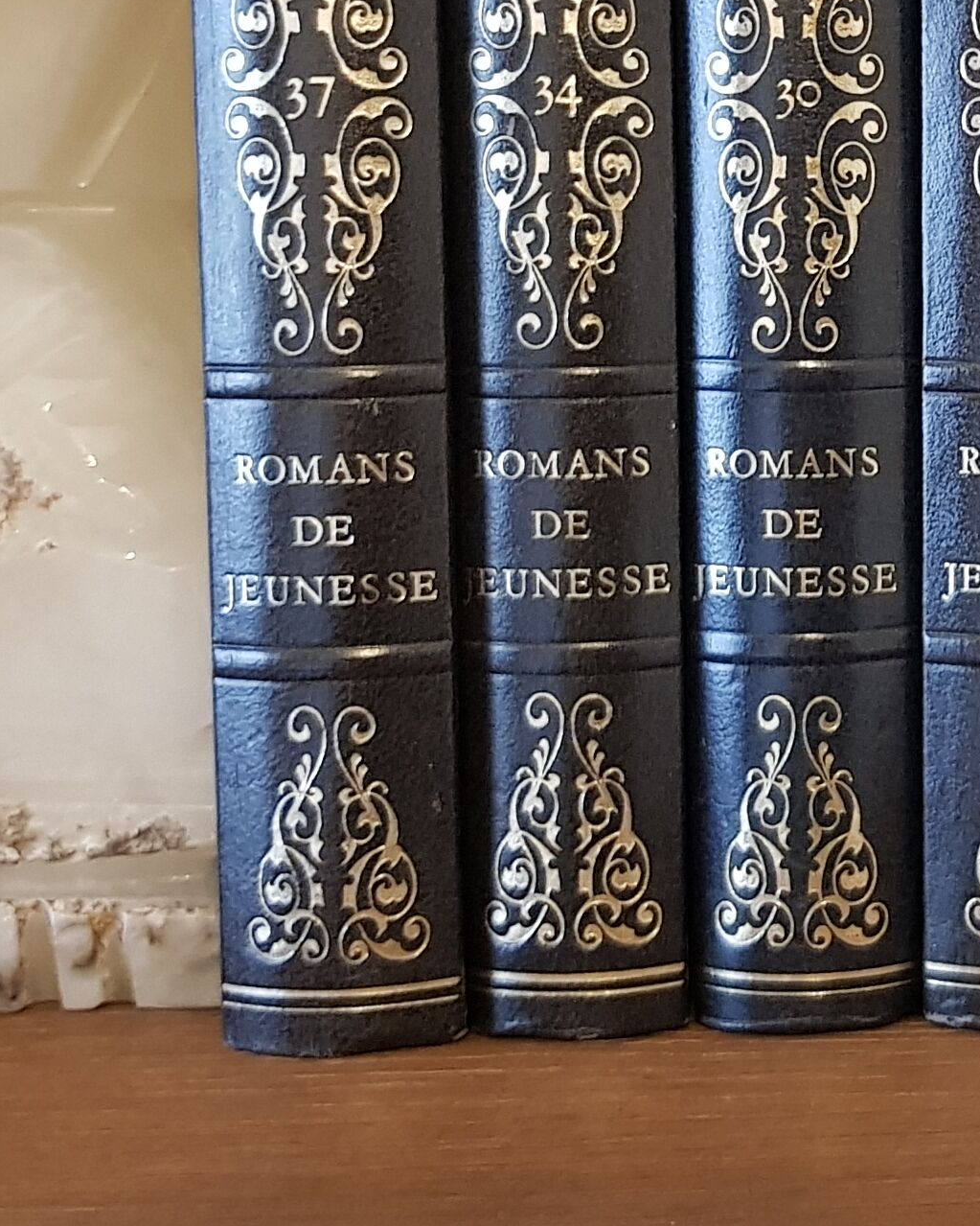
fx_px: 2901
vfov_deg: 23.5
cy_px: 261
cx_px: 1194
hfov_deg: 18.2
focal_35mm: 80
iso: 200
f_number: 1.7
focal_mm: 4.2
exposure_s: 1/25
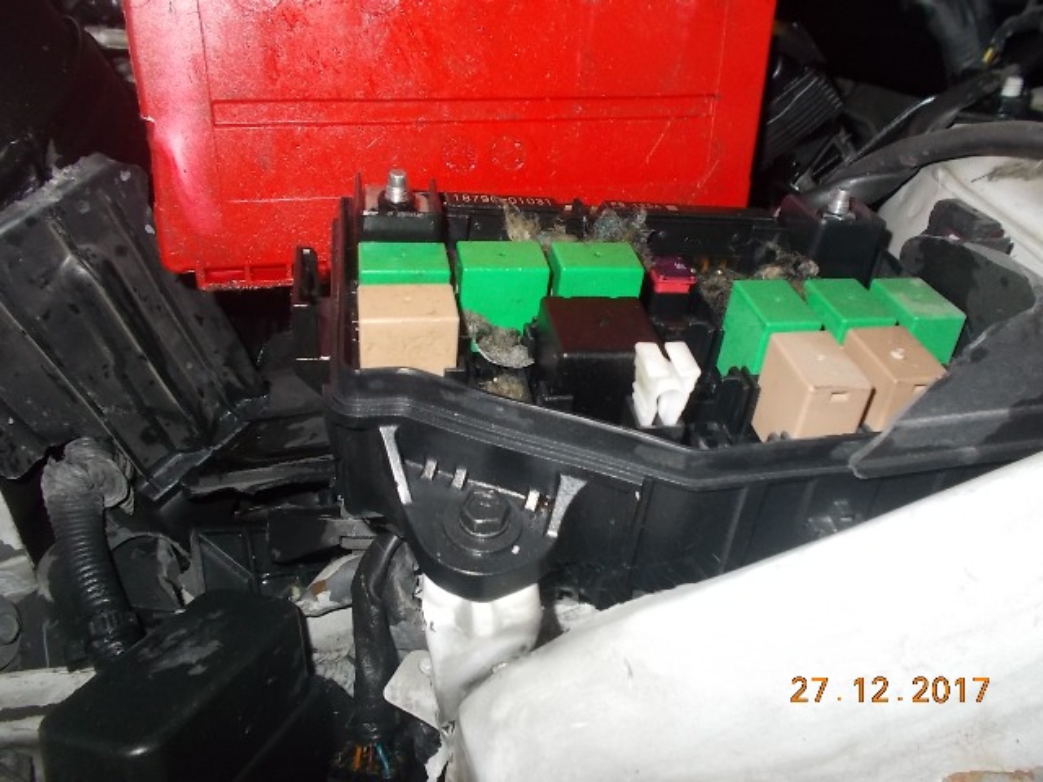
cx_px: 522
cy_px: 391
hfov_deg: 60.0
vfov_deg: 46.8
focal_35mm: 30
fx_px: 904
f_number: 3.4
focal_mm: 5.3
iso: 200
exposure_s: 1/25
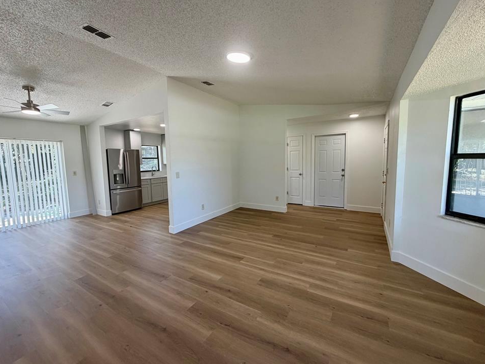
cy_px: 179
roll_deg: +1.1
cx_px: 232
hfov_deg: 98.1
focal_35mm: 15
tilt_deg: -4.9
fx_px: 210
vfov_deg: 81.7
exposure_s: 1/120
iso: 160
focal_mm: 2.22
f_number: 2.2
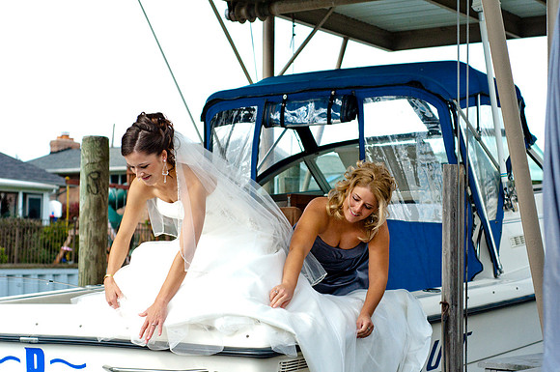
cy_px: 186
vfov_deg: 18.1
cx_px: 280
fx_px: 1165
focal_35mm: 75
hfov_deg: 27.0
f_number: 4
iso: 1250
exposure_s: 1/4000
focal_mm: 50
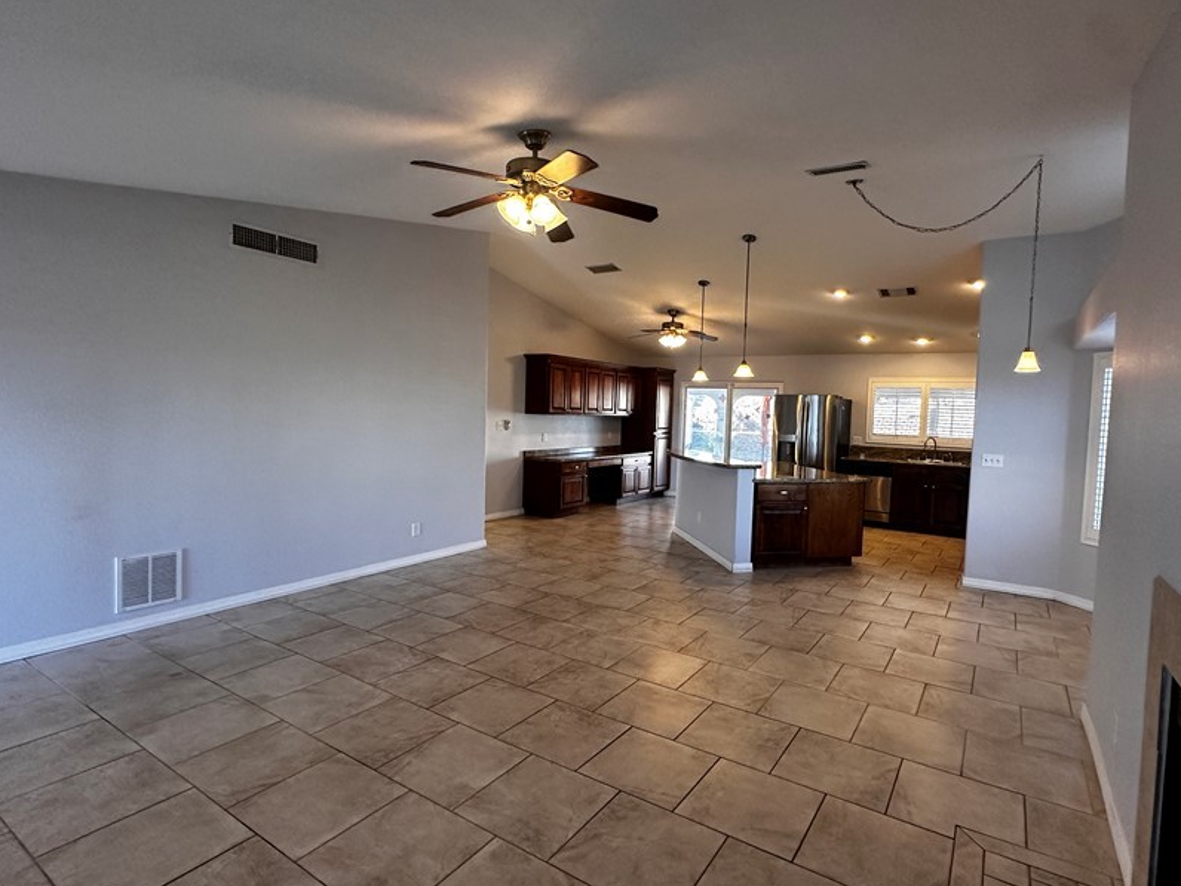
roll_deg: -1.6
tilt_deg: -3.5
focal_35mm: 18
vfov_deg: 71.6
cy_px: 442
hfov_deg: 87.6
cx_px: 632
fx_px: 614
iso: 320
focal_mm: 2.22
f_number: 2.2
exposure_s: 1/120
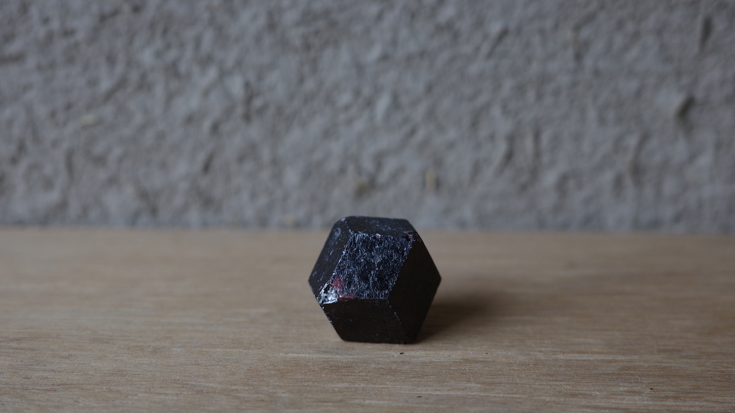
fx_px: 974
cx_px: 385
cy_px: 176
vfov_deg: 23.9
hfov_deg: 41.3
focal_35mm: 50
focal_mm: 26
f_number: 2.8
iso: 200
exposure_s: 1/100
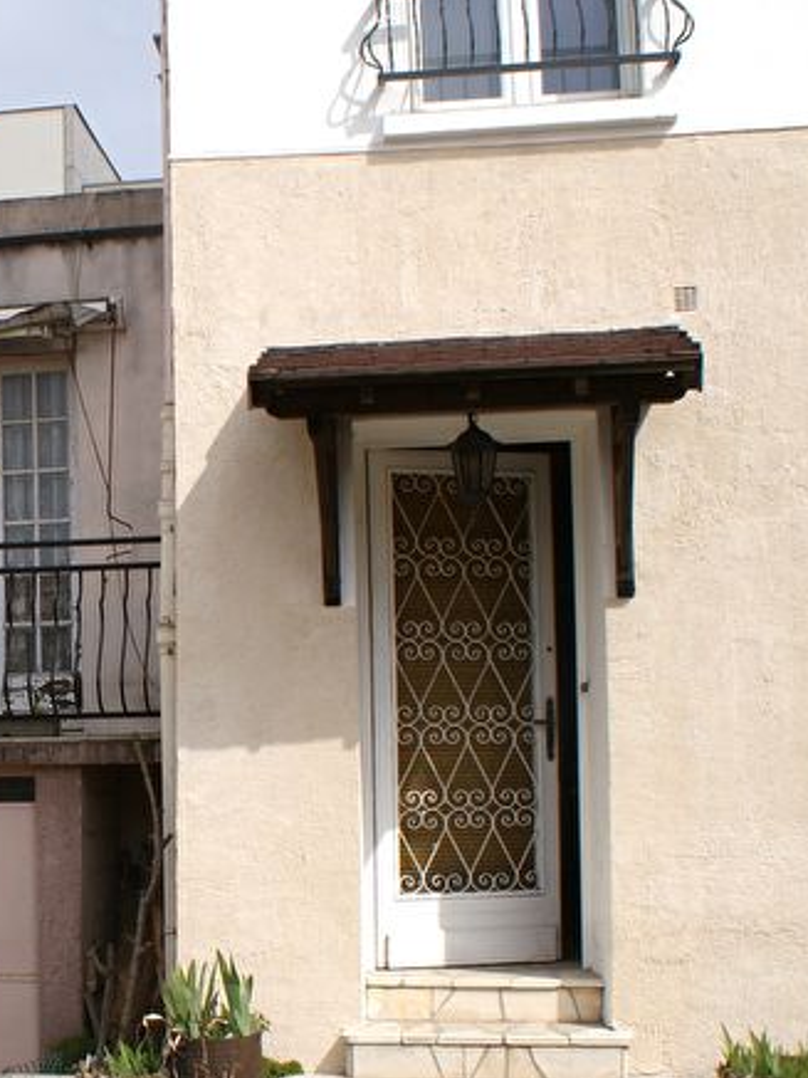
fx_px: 1898
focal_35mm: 61
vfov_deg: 31.5
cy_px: 679
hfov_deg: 22.9
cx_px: -38
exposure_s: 1/320
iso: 100
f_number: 10
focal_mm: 18
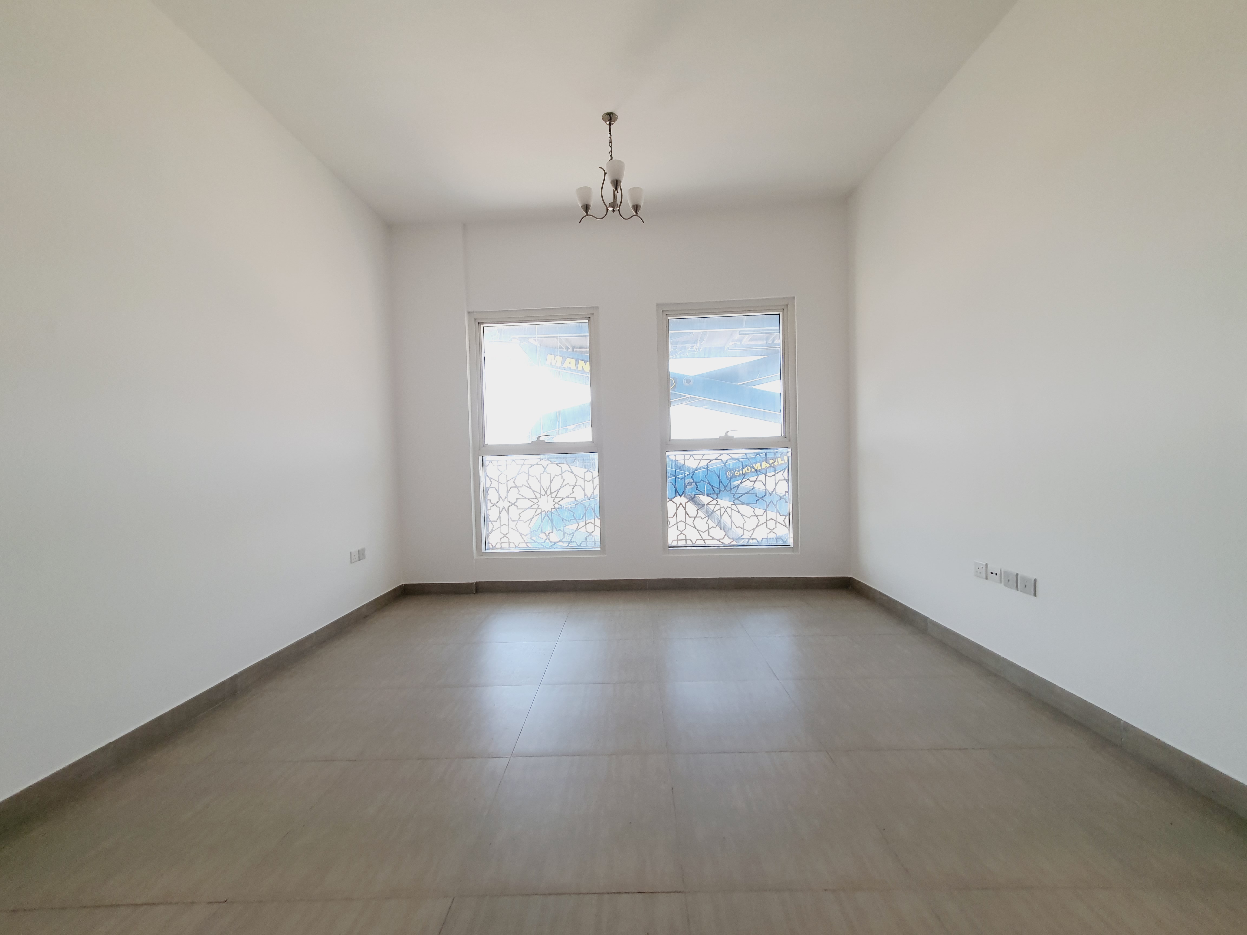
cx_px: 624
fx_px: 468
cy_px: 468
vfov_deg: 89.9
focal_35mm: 13
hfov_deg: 106.2
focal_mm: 1.8
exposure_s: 1/60
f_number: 2.2
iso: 64
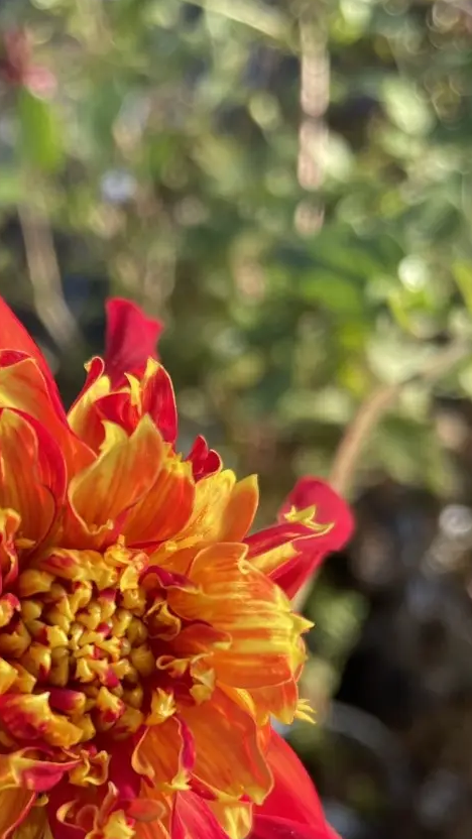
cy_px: 541
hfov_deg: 23.8
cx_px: 60
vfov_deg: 41.7
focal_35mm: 49
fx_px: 1090
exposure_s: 1/271
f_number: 1.6
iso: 32
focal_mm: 4.2
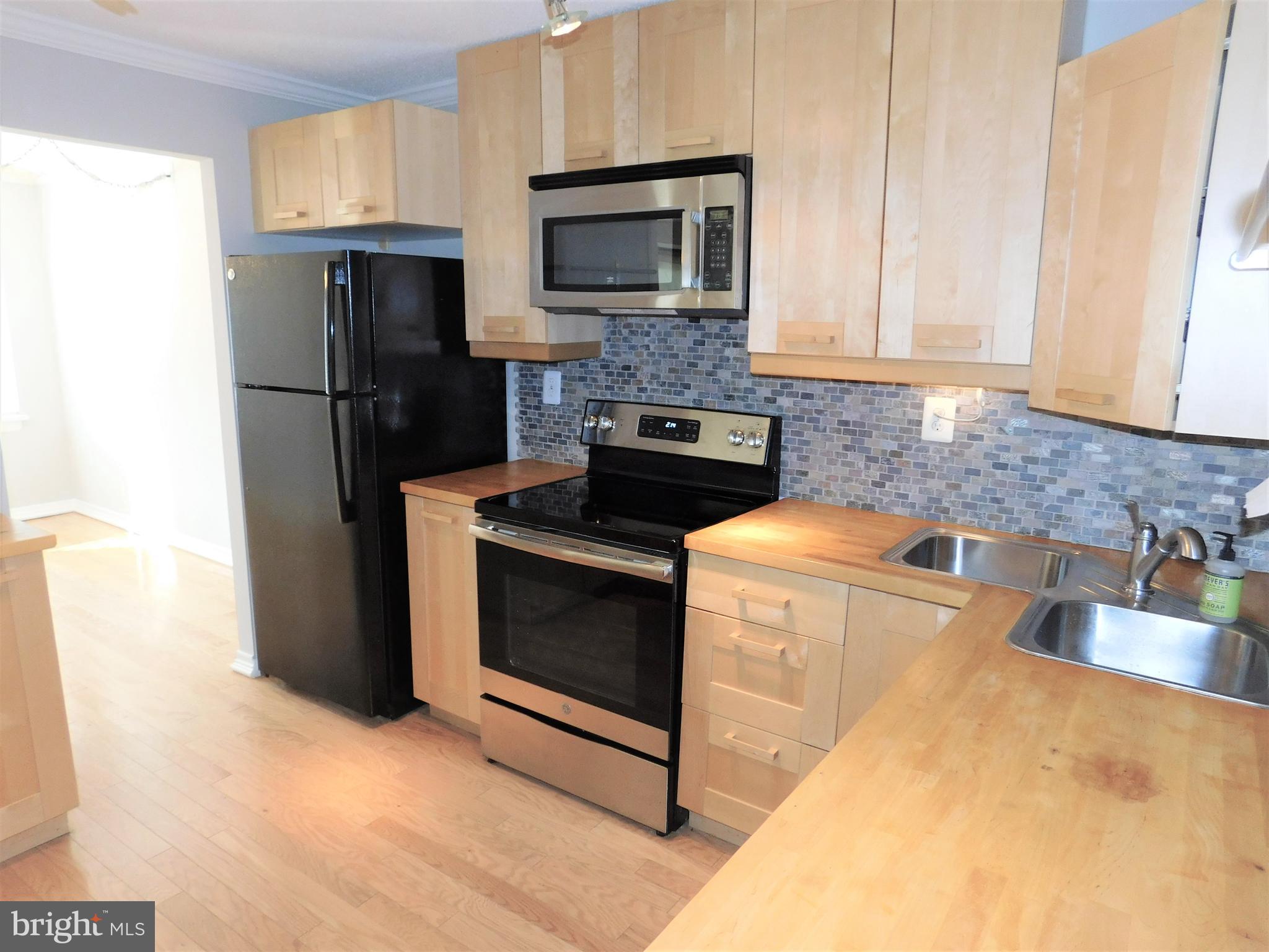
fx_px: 843
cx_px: 634
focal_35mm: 23
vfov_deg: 58.9
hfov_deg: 73.9
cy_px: 476
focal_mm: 4
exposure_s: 1/30
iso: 200
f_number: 3
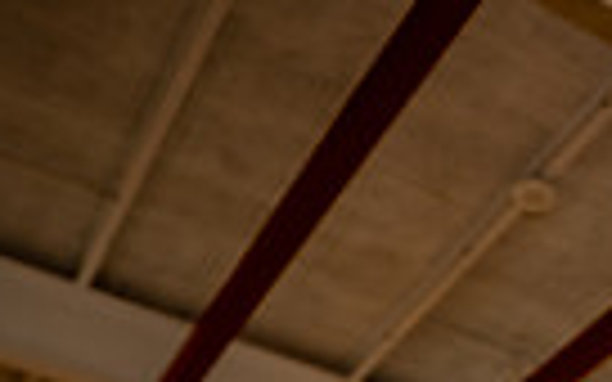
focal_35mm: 81
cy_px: 975
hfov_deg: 24.0
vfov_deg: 12.1
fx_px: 1351
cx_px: 664
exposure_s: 1/640
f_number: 1.4
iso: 100
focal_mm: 24
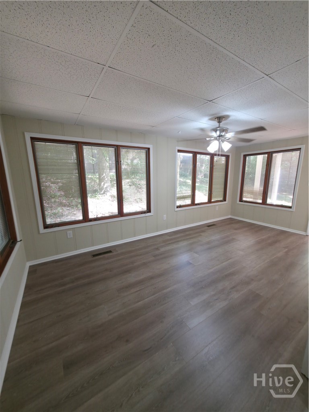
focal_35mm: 13
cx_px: 154
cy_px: 206
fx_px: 155
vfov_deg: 106.2
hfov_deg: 89.9
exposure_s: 1/40
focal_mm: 2.2
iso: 80
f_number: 1.9
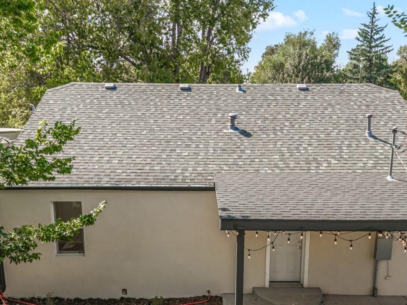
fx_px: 494
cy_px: 223
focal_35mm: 42
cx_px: 211
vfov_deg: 33.7
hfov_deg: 44.8
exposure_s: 1/2500
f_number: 1.8
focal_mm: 8.67
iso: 400
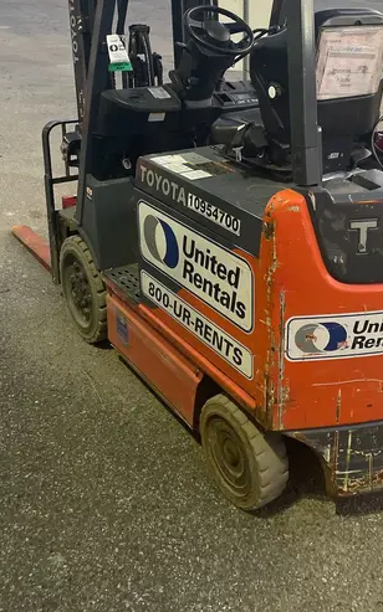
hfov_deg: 30.7
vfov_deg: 47.0
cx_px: 285
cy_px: 177
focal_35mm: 41
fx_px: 685
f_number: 1.6
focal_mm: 4.2
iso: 400
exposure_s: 1/60
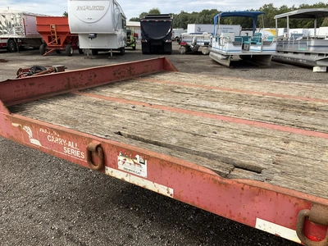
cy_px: 123
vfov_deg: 48.2
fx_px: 275
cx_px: 164
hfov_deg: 61.7
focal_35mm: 29
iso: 25
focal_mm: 3
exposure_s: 1/1377
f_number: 1.8
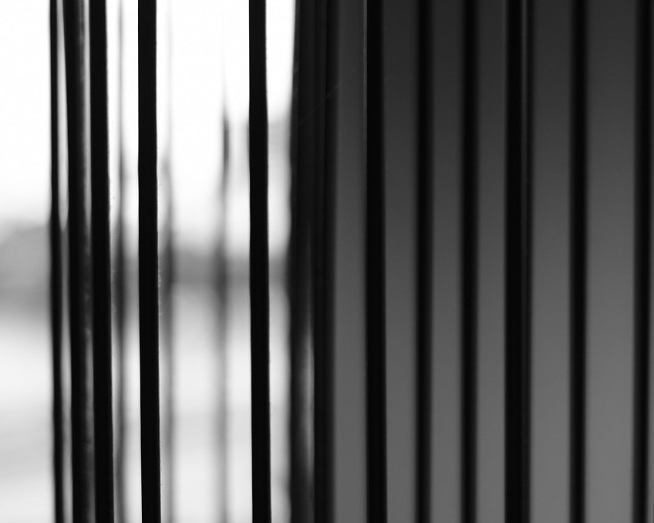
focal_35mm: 62
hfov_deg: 29.6
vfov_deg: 24.6
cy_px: 245
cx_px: 544
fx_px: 1200
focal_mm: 23
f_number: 2
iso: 200
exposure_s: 1/900
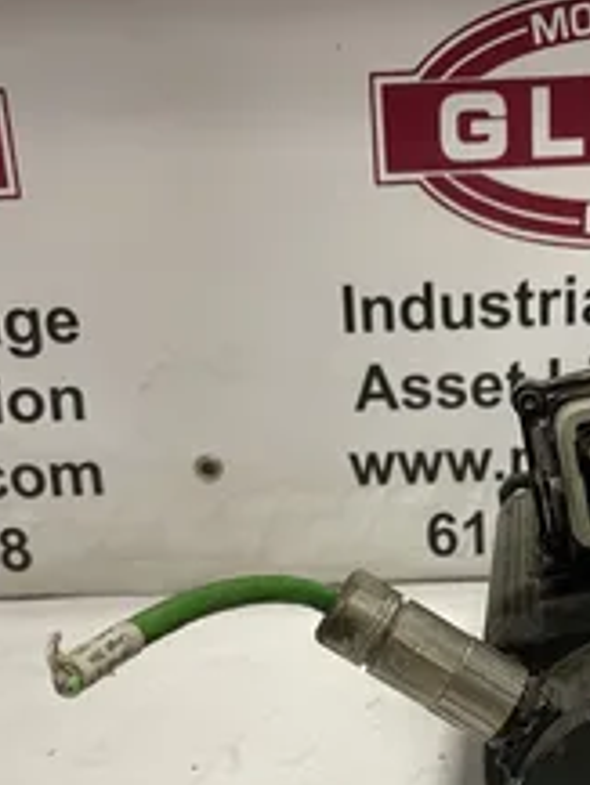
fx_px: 1090
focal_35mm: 48
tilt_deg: -22.4
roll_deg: +1.5
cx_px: 460
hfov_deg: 29.7
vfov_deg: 37.9
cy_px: 648
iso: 200
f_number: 1.6
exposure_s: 1/60
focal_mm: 4.2
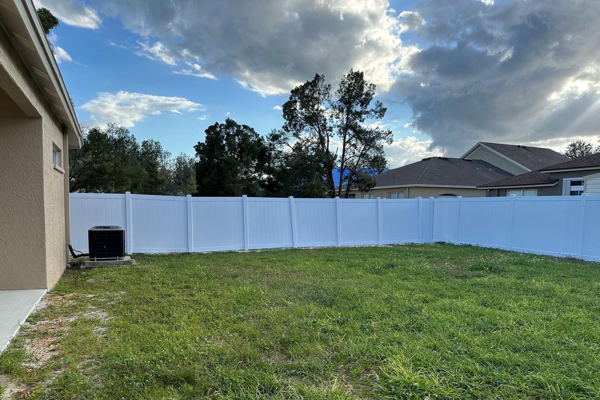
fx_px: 450
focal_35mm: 27
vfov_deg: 47.6
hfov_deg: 67.3
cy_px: 243
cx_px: 318
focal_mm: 6.86
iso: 80
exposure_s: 1/2110
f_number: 1.78
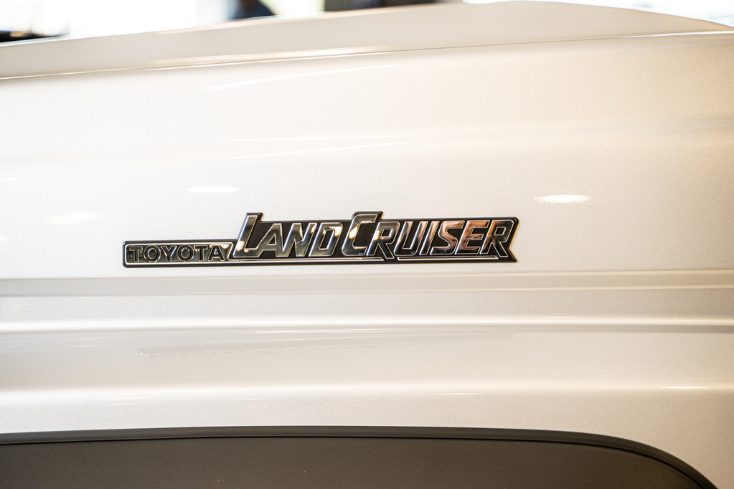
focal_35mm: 75
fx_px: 1529
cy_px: 244
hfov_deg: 27.0
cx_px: 367
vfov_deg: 18.2
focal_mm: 75
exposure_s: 1/125
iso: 640
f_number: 2.8
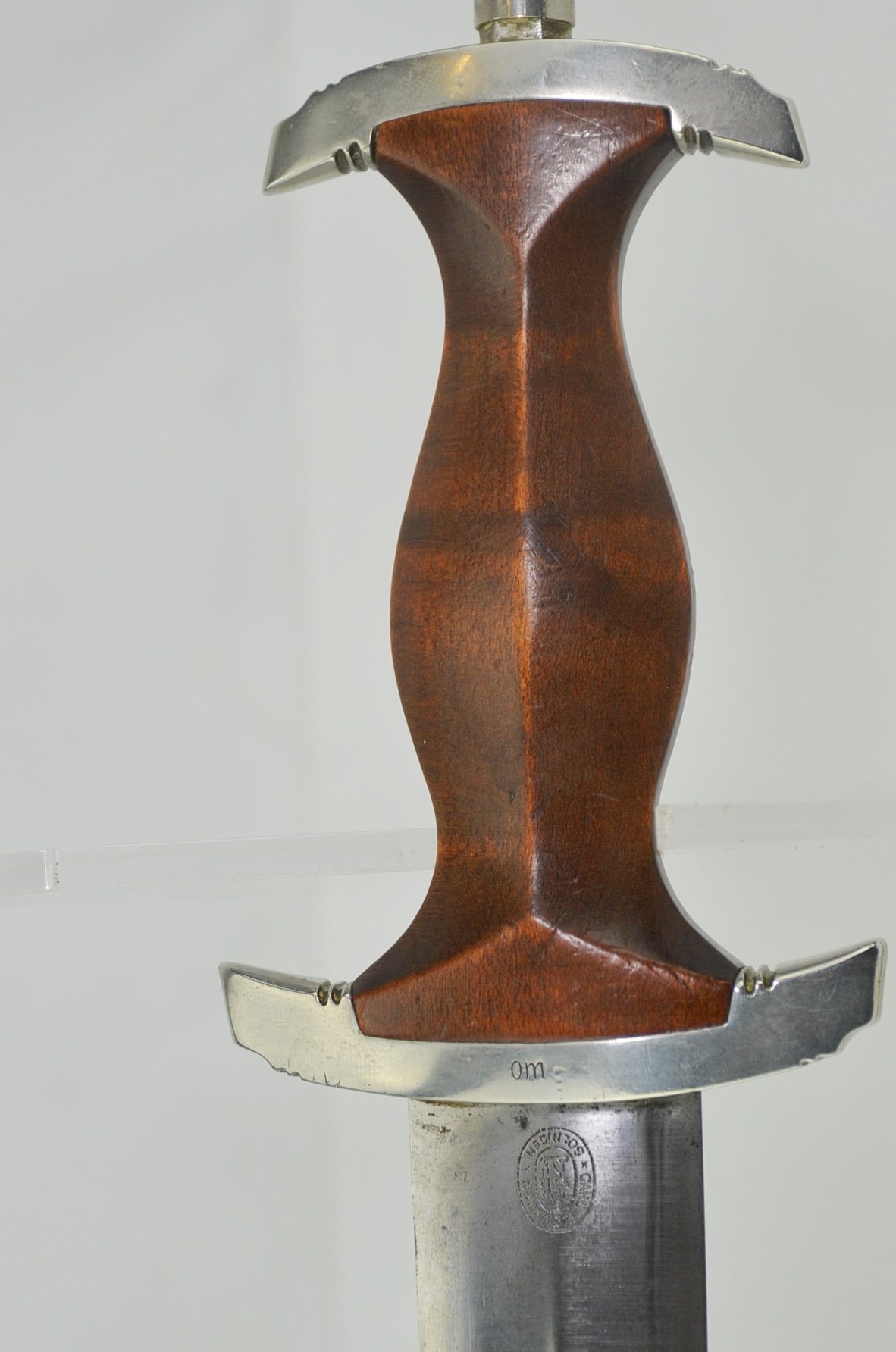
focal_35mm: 145
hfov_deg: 9.4
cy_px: 674
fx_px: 5436
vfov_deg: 14.2
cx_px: 528
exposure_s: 1/250
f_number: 5.3
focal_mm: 70
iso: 400
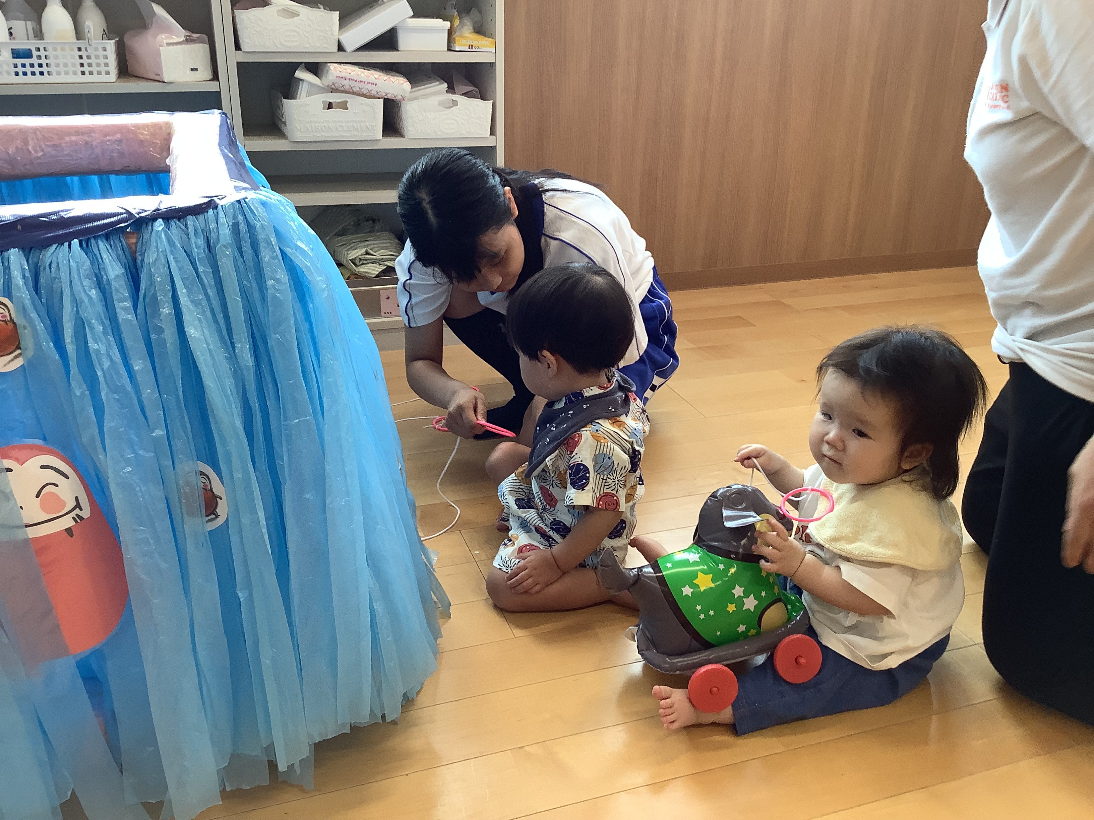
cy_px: 410
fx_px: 980
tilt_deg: -21.9
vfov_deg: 45.4
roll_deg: -1.8
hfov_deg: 58.4
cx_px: 547
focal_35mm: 31
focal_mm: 3.3
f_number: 2.4
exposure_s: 1/60
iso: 50
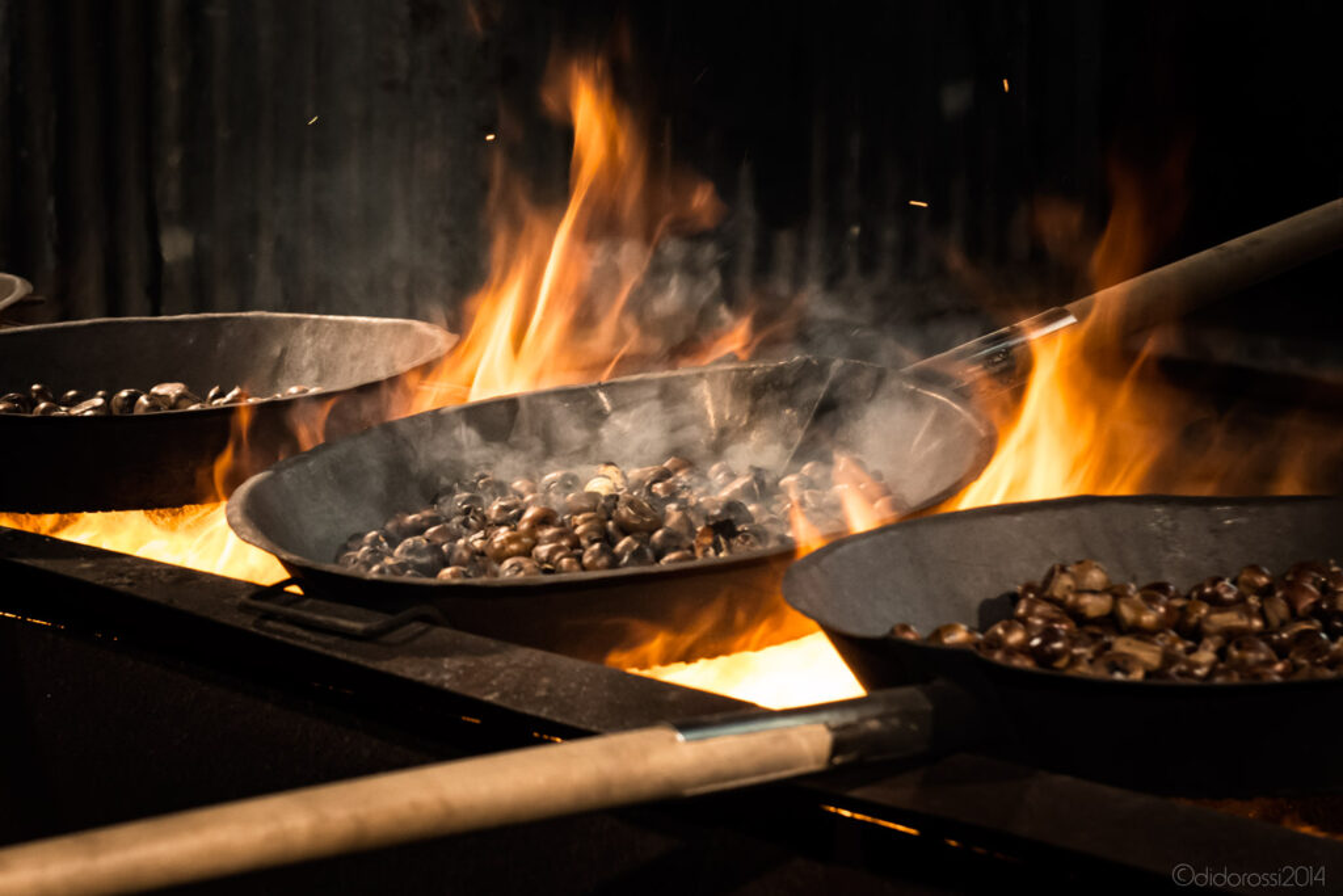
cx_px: 672
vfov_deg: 19.5
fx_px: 2612
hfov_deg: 28.8
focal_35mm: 70
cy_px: 448
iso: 2500
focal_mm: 70
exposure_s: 1/100
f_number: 5.6
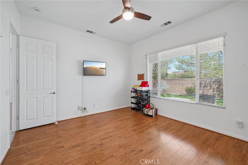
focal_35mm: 14
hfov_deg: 104.3
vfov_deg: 81.2
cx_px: 124
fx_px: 96
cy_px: 82
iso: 400
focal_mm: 14
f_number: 9
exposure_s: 1/20
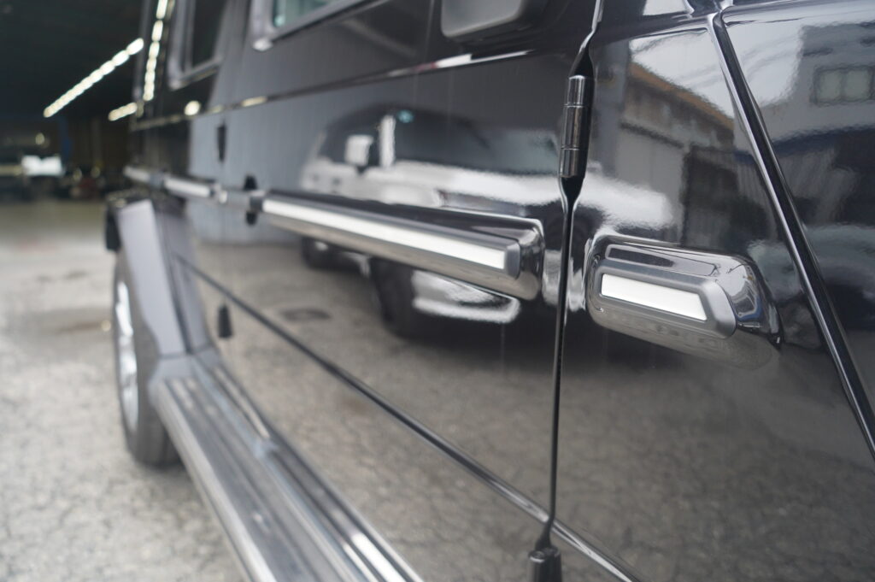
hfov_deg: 65.5
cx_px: 438
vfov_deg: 46.3
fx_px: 680
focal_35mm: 28
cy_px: 291
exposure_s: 1/160
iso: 1000
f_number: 4
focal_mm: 28
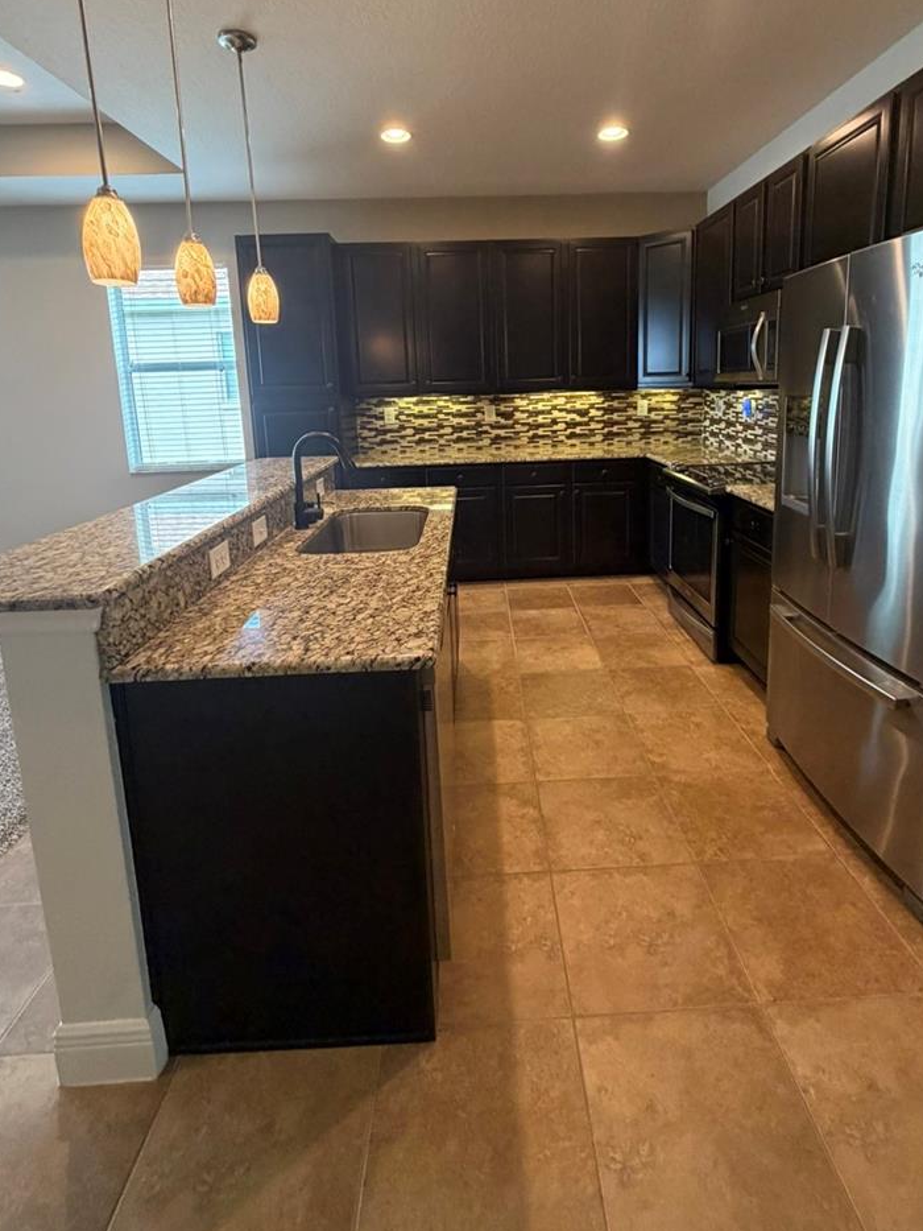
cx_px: 500
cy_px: 489
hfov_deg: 71.5
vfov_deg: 86.6
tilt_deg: -9.1
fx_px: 640
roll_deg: +2.0
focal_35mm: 18
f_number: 2.2
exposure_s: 1/60
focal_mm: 2.22
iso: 320
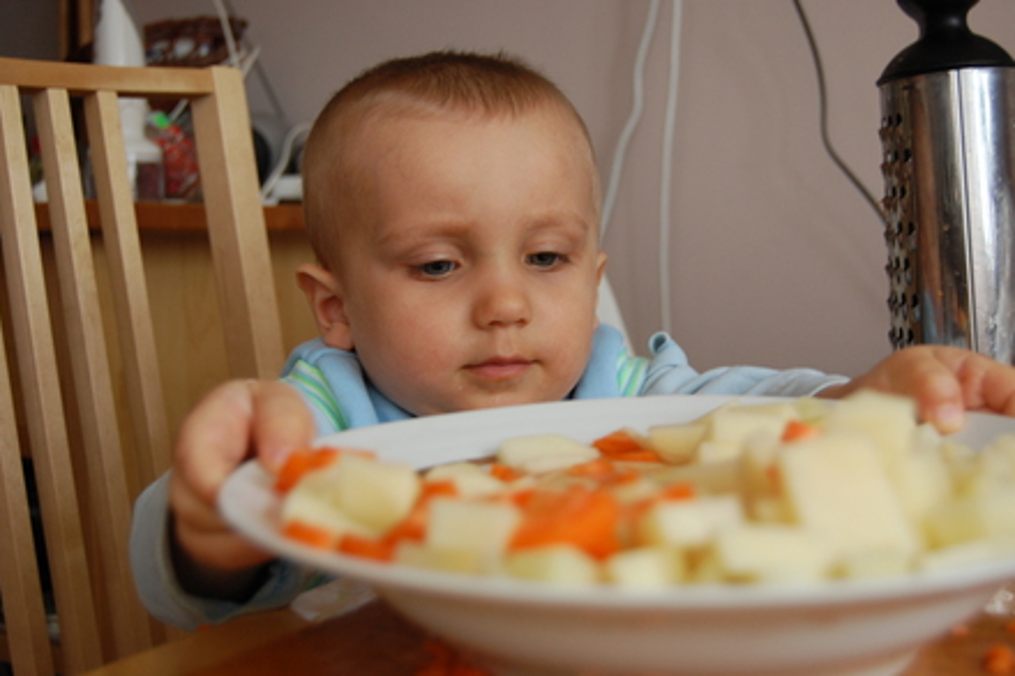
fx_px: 1339
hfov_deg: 41.5
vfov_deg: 28.3
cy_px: 343
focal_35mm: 48
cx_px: 505
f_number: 4.5
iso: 400
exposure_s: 1/60
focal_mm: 31
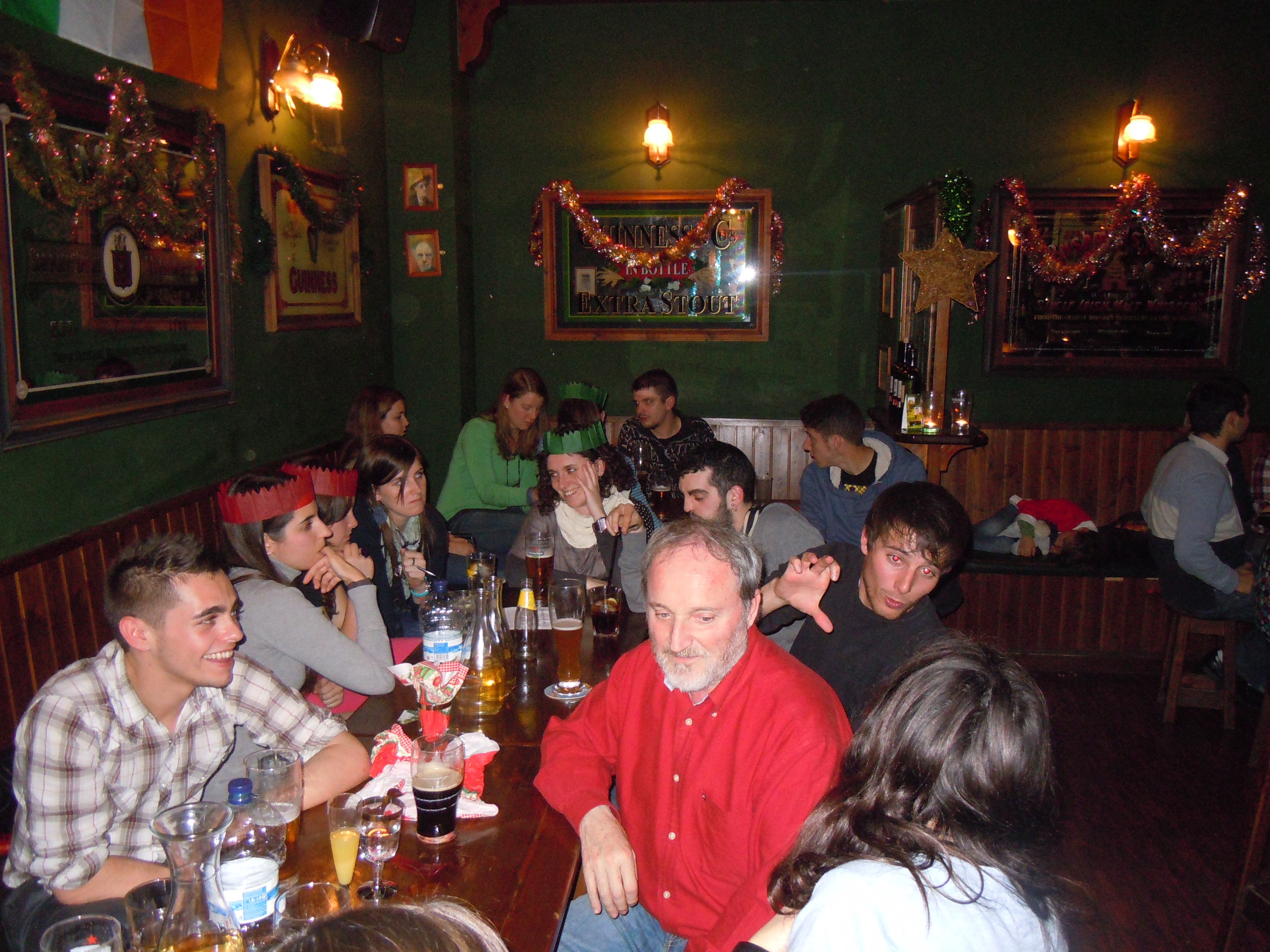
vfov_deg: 46.8
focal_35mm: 30
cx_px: 635
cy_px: 476
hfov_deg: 60.0
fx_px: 1101
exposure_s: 1/30
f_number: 3.5
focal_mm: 5.4
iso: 640
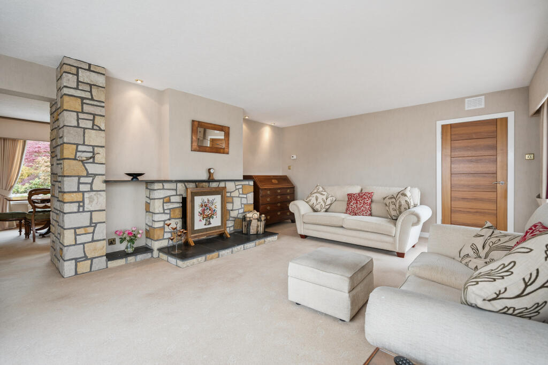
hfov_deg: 96.7
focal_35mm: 16
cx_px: 274
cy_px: 182
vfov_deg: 73.8
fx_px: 244
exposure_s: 1/100
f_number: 4
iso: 320
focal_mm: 16
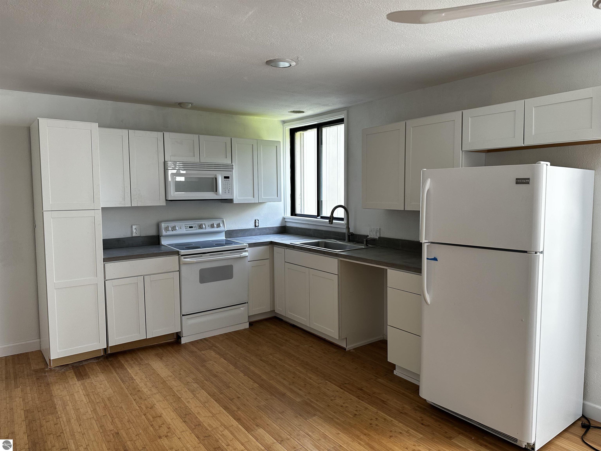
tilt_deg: -5.3
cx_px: 300
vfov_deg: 56.8
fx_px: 417
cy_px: 226
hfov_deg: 71.6
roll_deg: +0.8
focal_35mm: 24
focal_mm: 6.86
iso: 80
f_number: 1.78
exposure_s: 1/121
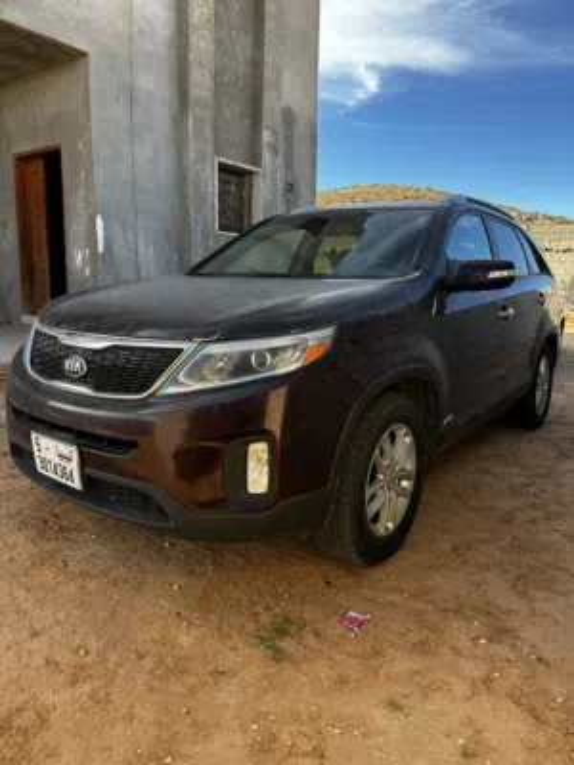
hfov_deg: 56.8
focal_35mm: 24
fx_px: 531
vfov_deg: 71.6
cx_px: 287
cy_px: 382
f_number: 1.78
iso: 80
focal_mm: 6.86
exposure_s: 1/734
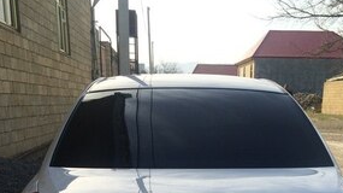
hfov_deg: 37.8
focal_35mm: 55
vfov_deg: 19.3
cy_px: 281
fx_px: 500
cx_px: 199
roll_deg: -0.1
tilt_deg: -21.5
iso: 32
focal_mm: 4.15
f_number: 2.2
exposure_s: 1/1109
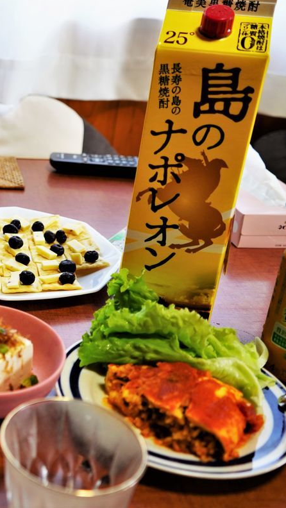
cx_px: -28
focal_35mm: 46
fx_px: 620
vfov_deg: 44.6
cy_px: 252
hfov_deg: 24.3
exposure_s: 1/60
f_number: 4
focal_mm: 29
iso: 500
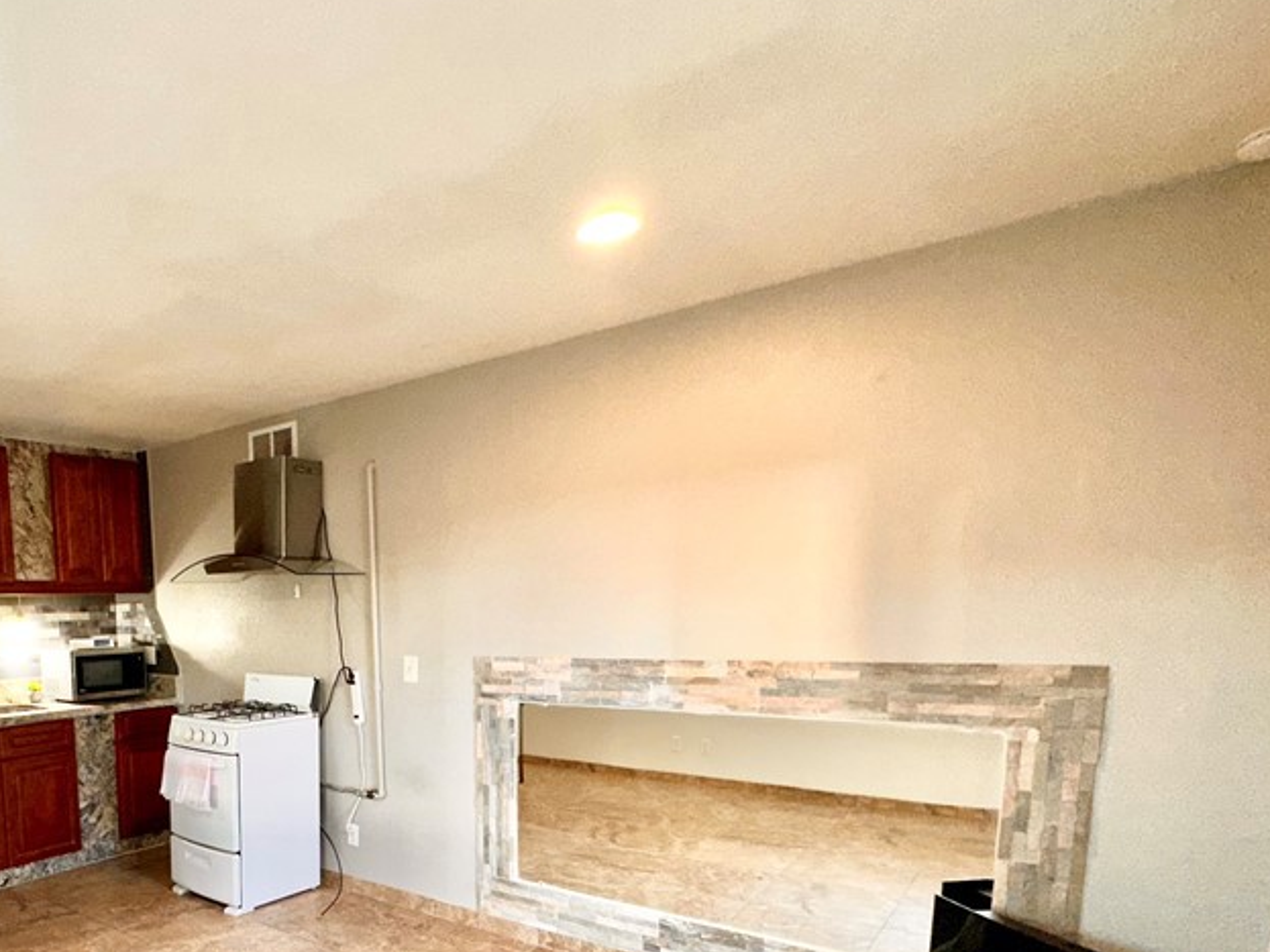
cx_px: 245
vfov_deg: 55.9
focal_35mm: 23
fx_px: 844
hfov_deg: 66.7
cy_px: 720
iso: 80
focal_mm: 2.22
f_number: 2.2
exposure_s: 1/65
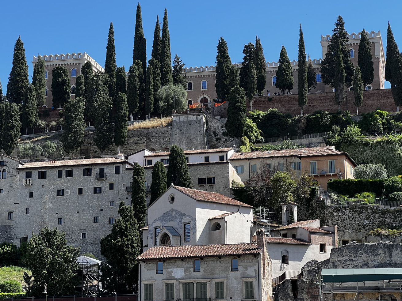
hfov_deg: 20.9
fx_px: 1092
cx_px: 196
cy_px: 144
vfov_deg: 15.7
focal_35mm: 94
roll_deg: +0.7
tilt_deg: +12.5
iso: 32
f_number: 2.8
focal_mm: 9
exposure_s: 1/451
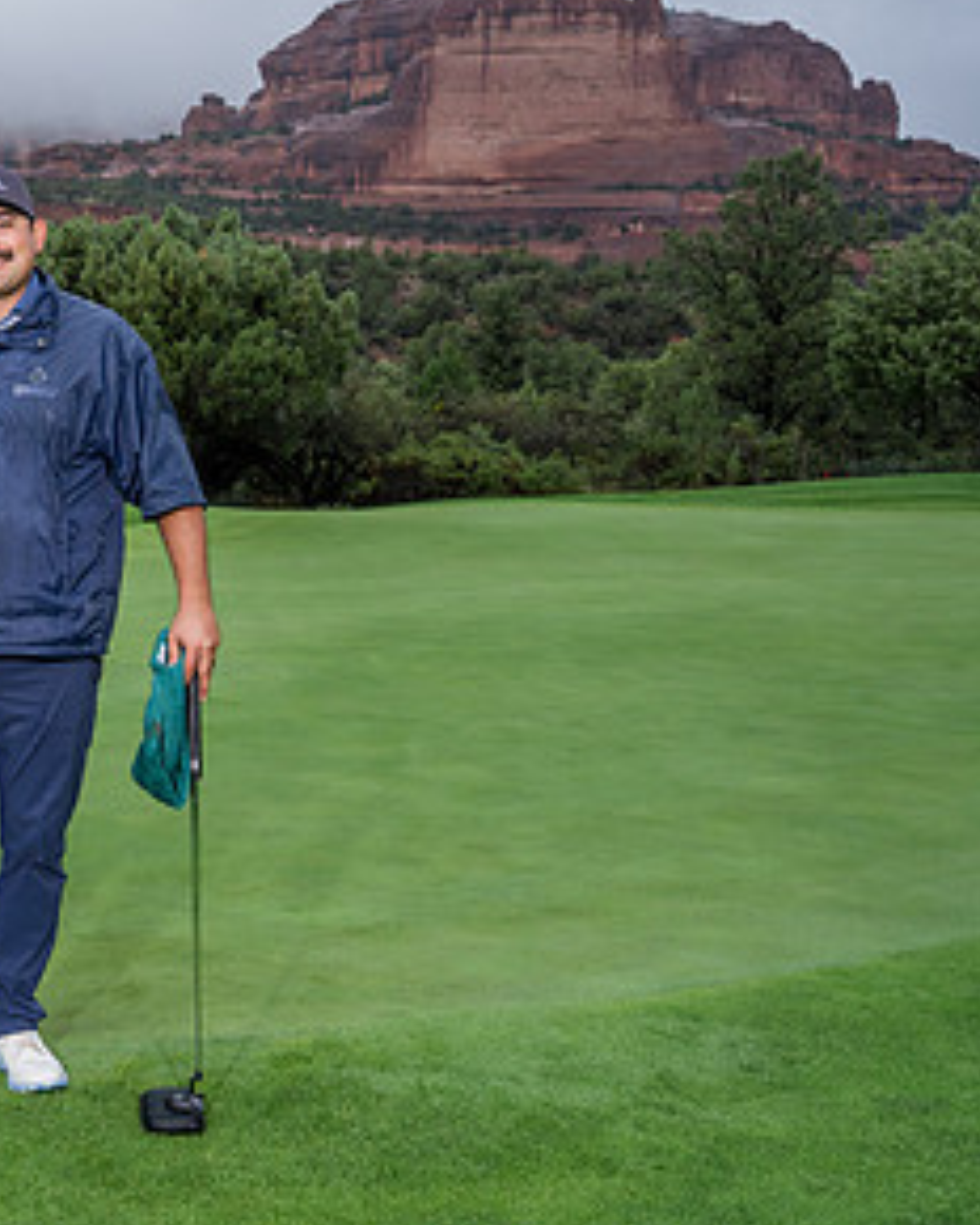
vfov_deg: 41.1
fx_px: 1631
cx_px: -89
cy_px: 585
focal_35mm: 45
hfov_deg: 30.1
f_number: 5
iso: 320
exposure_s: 1/400
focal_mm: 24
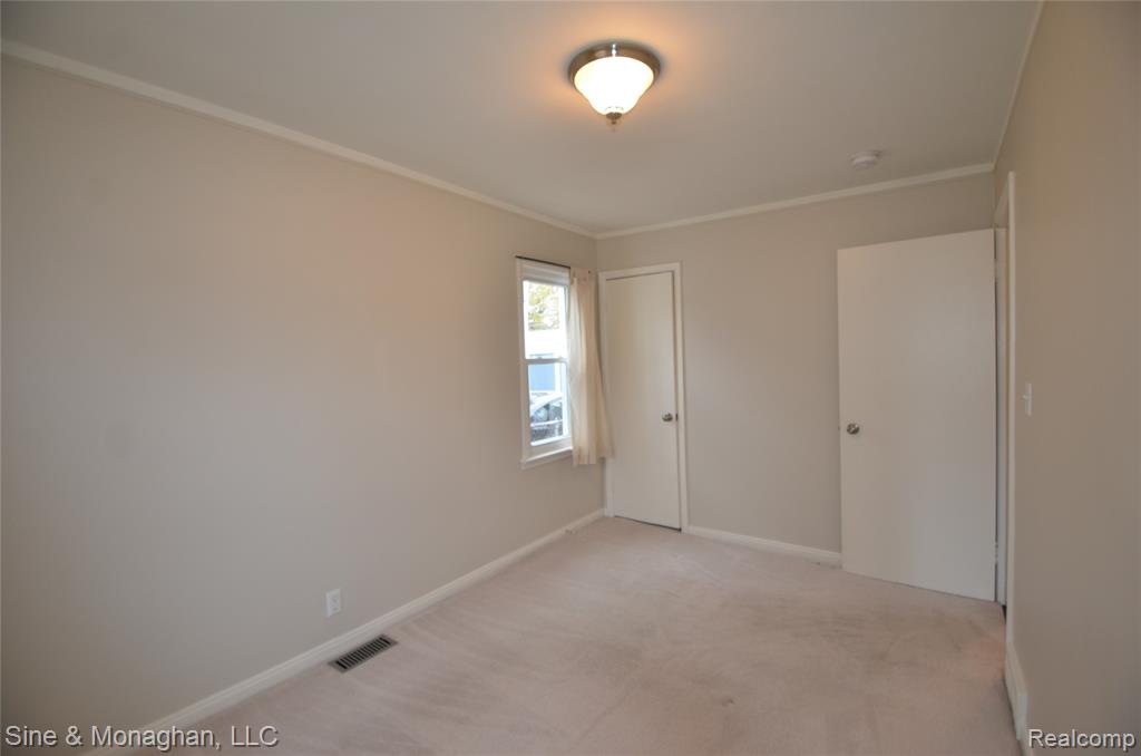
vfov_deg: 77.1
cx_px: 570
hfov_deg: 100.5
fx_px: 474
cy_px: 378
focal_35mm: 15
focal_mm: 10
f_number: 3.5
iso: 400
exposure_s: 1/60
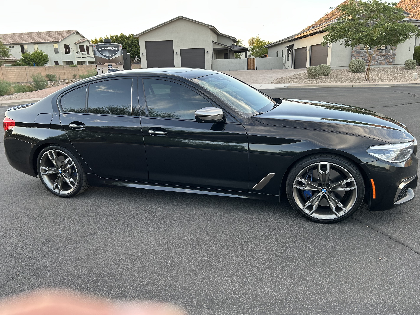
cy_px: 162
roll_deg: +2.3
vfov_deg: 51.3
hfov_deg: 65.3
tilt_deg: -15.5
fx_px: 328
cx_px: 215
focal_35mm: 27
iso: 64
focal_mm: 5.7
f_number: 1.5
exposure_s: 1/121
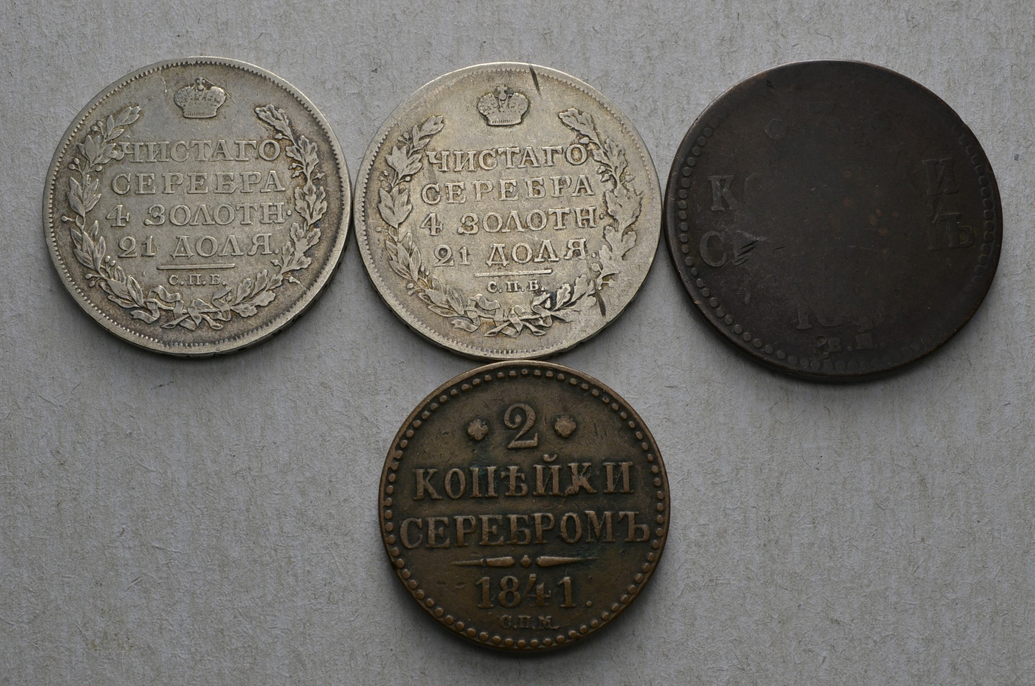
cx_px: 518
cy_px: 343
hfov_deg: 35.1
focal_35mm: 57
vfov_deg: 23.7
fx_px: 1635
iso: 400
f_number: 14
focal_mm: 38
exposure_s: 1/200
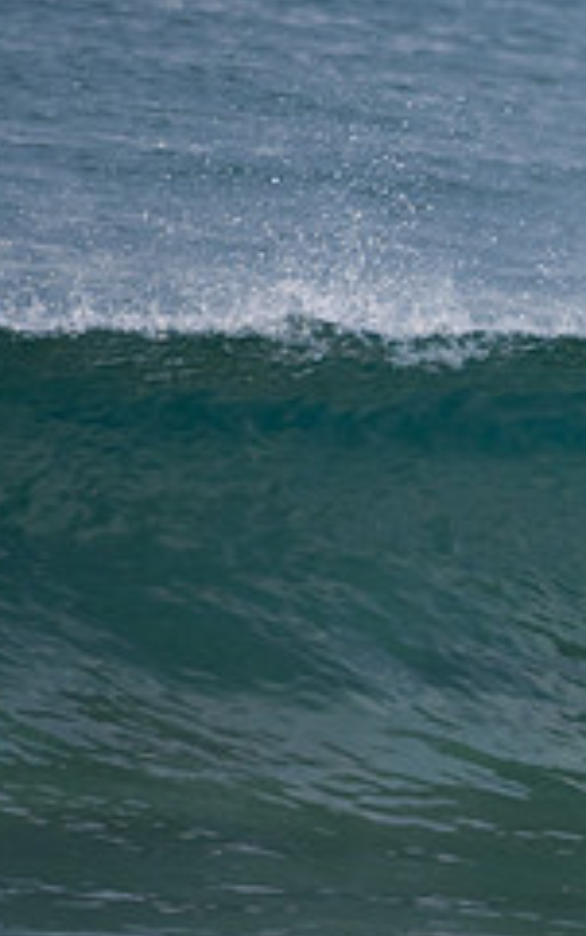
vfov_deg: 1.1
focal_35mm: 1840
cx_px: 1098
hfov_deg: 0.7
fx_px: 46933
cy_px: 464
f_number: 5.6
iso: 720
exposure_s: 1/1250
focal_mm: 500
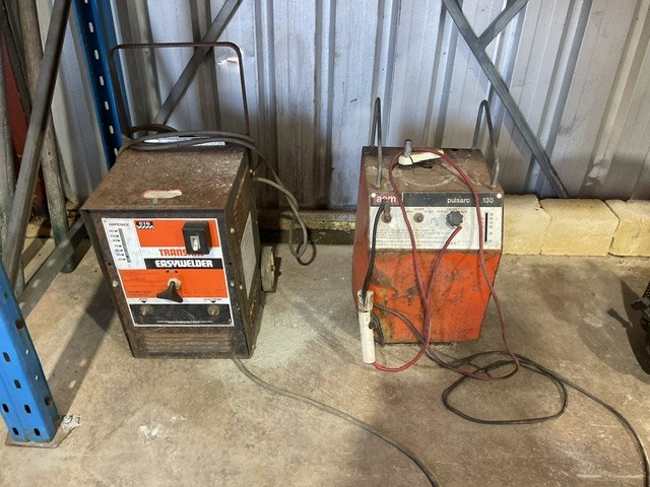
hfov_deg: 61.7
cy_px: 244
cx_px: 325
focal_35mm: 29
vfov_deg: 48.2
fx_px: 545
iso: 200
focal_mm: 3
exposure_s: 1/50
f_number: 1.8
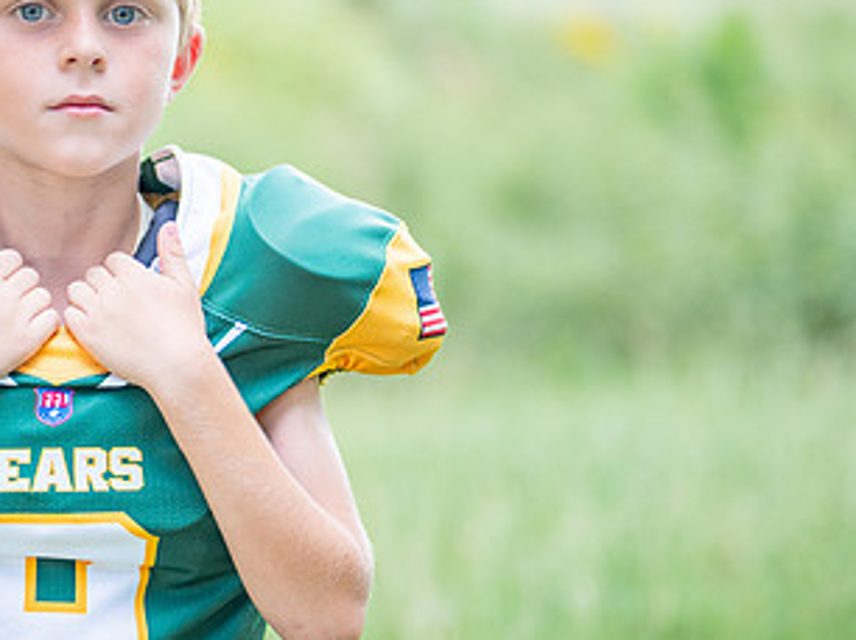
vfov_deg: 11.9
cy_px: 226
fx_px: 3064
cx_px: 73
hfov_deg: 15.7
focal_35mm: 124
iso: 320
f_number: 1.2
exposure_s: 1/1250
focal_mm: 50
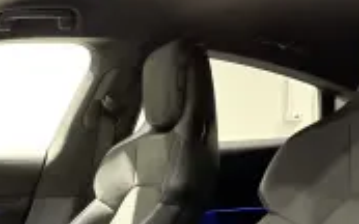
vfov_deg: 23.9
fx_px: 518
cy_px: 189
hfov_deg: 36.6
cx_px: 62
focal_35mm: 53
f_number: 1.78
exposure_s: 1/25
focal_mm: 6.76
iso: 1600
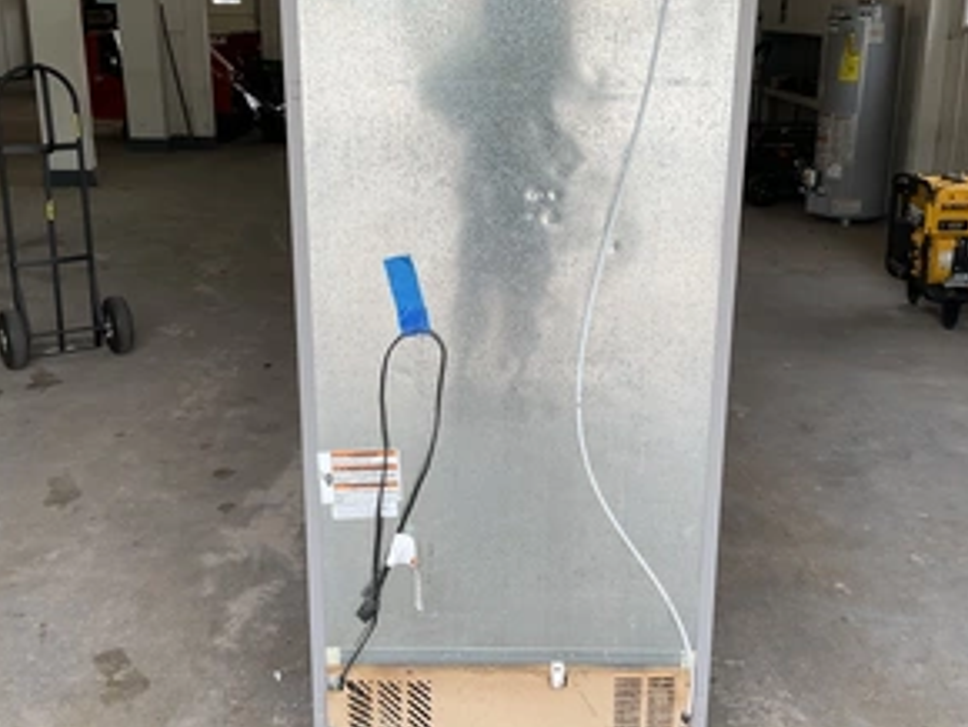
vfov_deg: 36.0
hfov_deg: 46.8
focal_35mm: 40
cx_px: 497
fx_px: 1119
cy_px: 323
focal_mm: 3
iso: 20
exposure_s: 1/143
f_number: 1.8
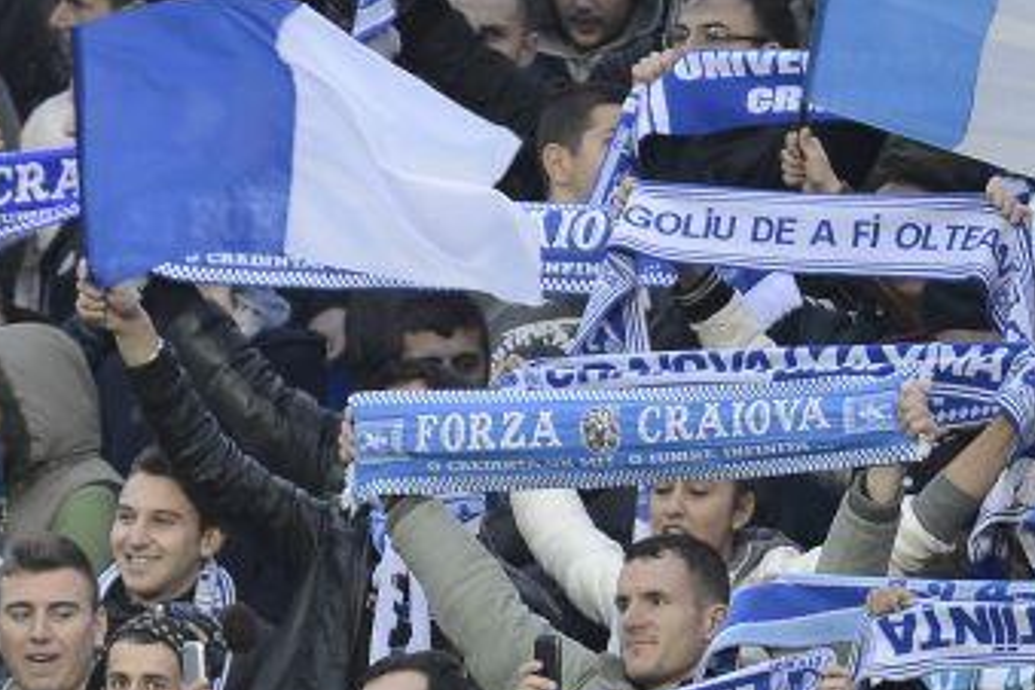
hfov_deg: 1.5
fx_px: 40736
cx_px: -244
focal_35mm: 1417
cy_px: 872
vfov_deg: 1.0
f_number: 2.8
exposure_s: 1/250
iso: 1000
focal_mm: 400
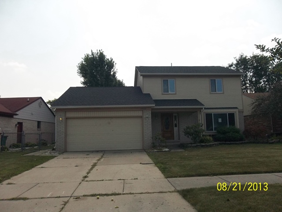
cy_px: 106
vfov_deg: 51.4
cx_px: 141
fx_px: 220
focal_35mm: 27
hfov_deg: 65.3
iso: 200
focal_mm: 4.9
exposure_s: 1/500
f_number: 8.9
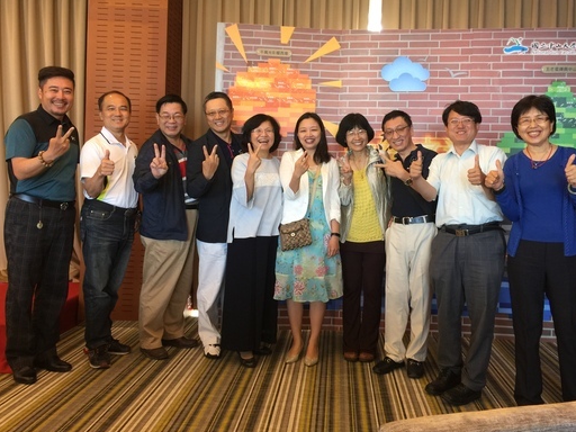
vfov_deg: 41.7
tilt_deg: -1.1
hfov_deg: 53.8
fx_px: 566
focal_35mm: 34
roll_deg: -2.8
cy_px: 186
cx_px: 325
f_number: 2.2
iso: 40
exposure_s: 1/15
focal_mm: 4.15
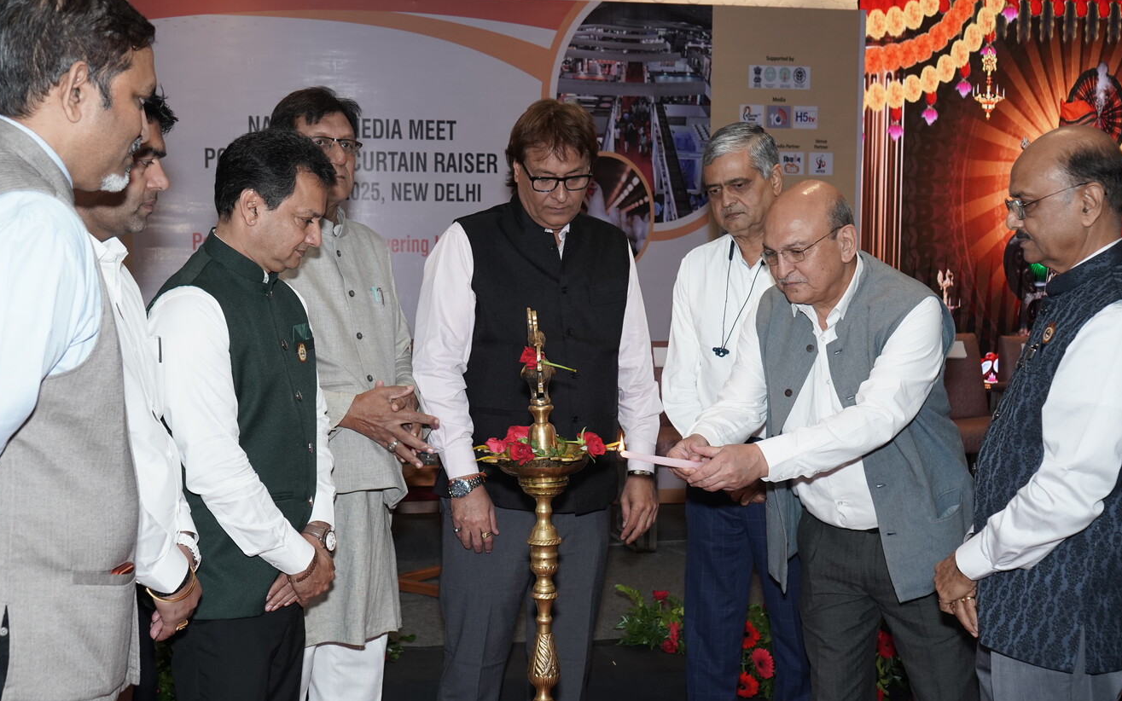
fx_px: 1315
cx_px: 546
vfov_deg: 29.8
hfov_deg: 46.2
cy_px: 389
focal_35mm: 43
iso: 1600
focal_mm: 37
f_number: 6.3
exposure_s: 1/125
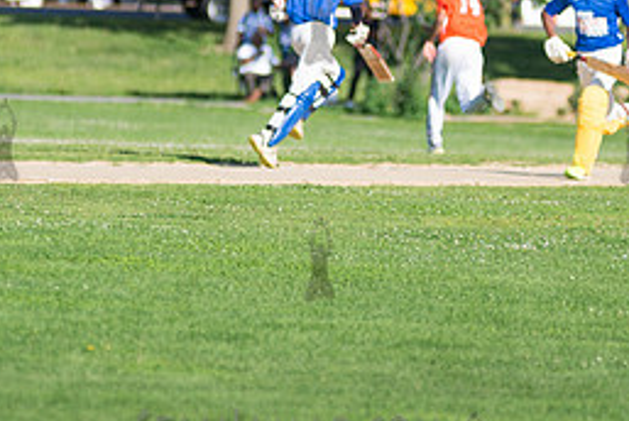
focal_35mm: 451
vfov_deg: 3.1
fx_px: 7889
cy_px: 21
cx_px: 318
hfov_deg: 4.6
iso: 200
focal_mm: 200
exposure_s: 1/2500
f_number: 2.8
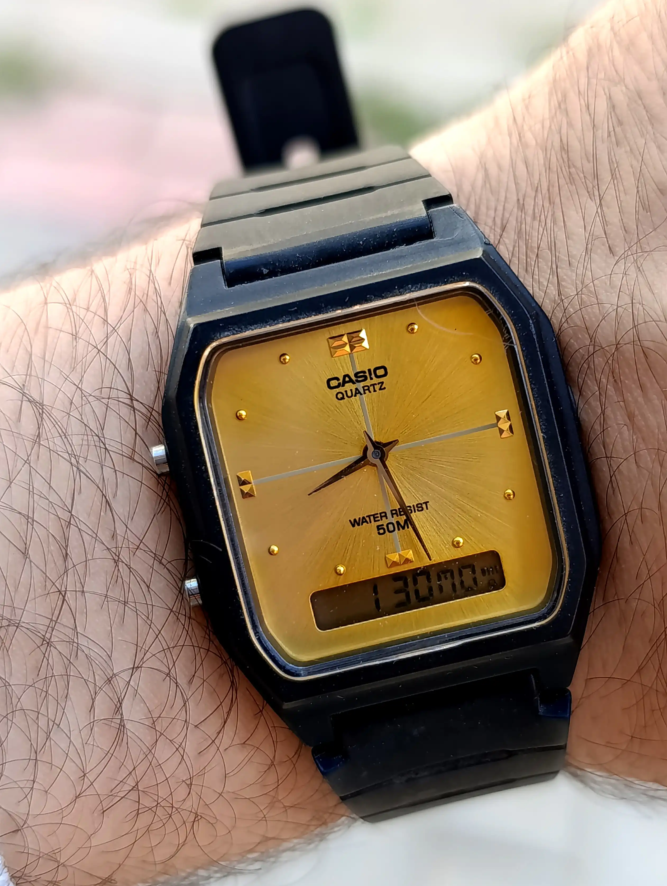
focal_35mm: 28
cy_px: 463
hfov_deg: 49.8
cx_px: 368
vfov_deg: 63.3
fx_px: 718
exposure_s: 1/120
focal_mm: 6.14
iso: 160
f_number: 1.6
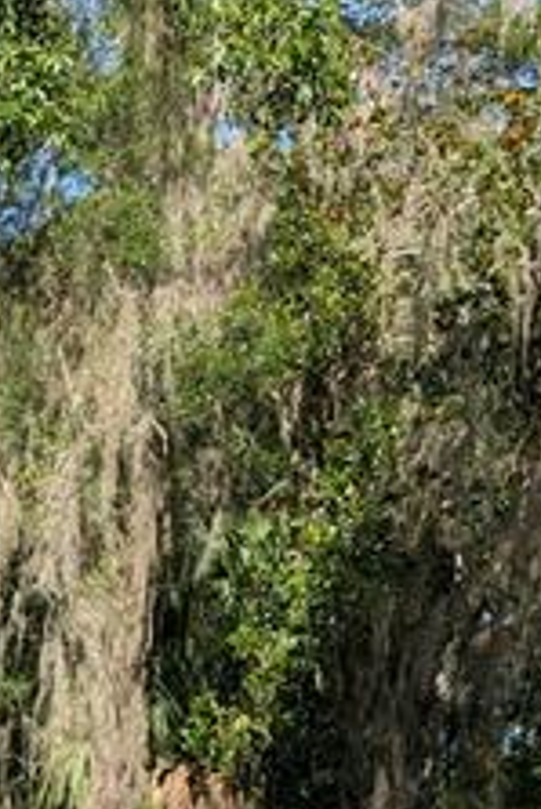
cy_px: 903
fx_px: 1935
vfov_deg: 22.2
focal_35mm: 86
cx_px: -214
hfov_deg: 15.0
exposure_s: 1/623
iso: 20
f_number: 1.68
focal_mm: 6.9
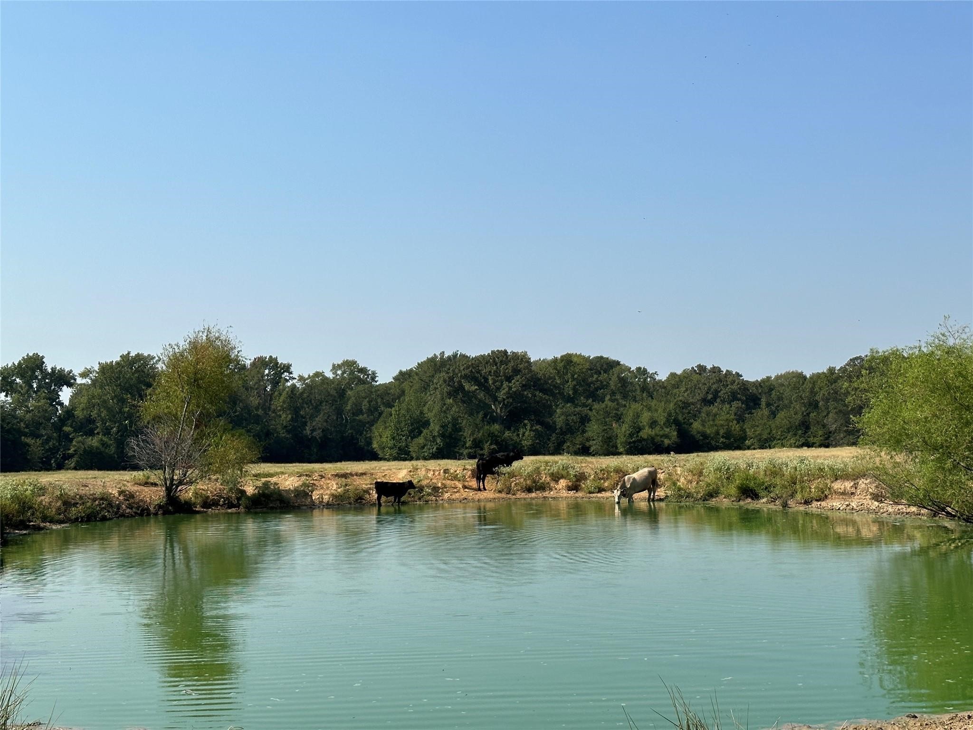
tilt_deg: +4.1
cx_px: 486
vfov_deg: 30.3
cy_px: 365
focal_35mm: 48
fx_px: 1349
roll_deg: +1.1
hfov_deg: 39.7
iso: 64
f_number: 1.78
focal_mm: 6.86
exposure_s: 1/5882
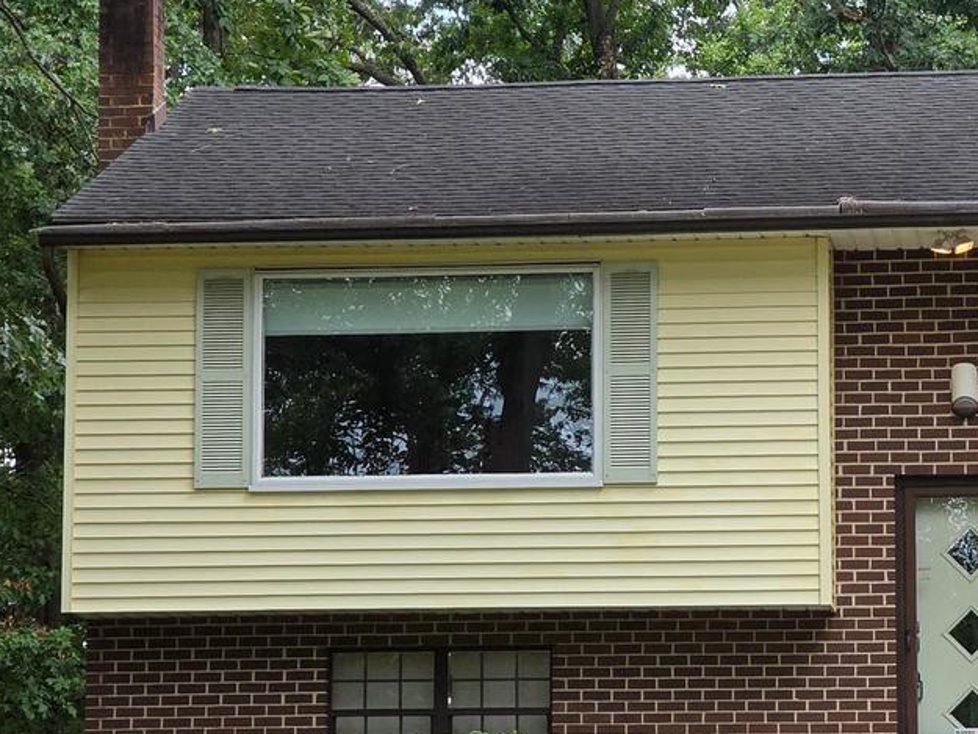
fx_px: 4493
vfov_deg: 9.3
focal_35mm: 159
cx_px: 1031
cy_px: 462
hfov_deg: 12.2
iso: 80
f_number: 2.4
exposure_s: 1/719
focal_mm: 7.9
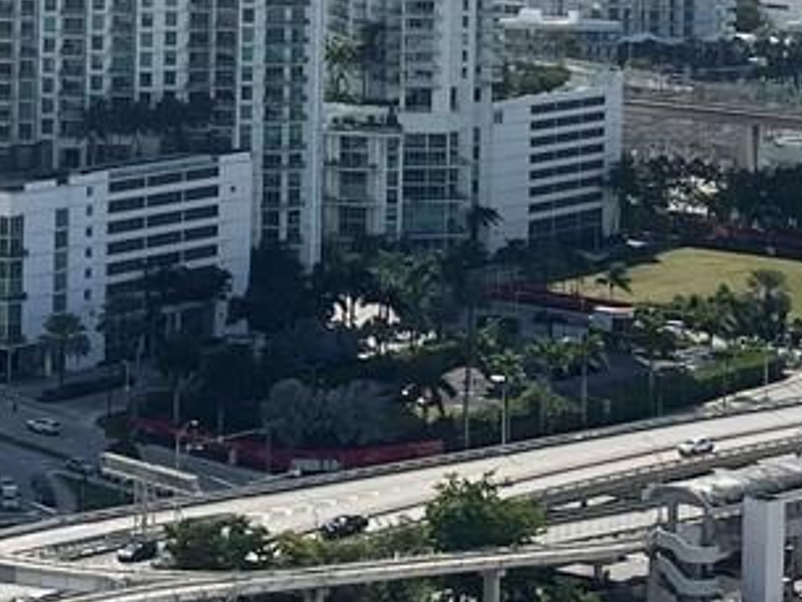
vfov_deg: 11.1
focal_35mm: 131
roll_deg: -1.6
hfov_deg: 15.0
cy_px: -171
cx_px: 421
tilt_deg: -1.9
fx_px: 3036
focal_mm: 5.1
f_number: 1.6
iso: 32
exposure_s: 1/7407
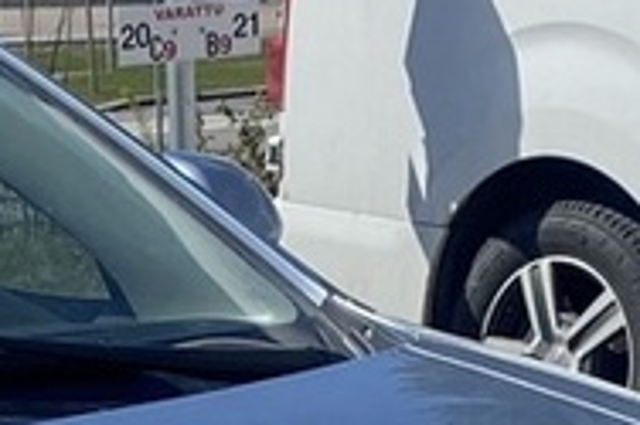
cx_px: -228
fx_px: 3677
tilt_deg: -19.3
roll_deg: +1.9
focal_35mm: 207
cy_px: 1119
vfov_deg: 6.2
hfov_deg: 9.7
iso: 32
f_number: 1.8
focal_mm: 4.25
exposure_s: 1/3125
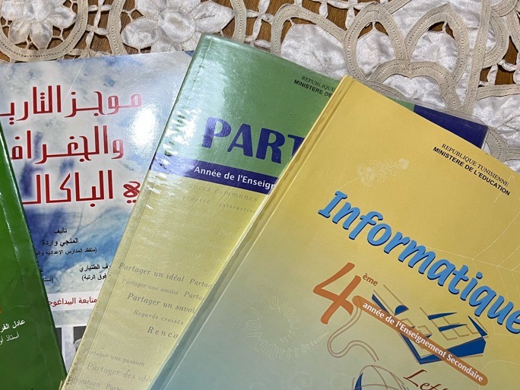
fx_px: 571
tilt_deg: -79.2
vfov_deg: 37.5
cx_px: 142
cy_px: 239
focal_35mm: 38
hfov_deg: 47.5
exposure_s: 1/50
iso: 80
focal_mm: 5.7
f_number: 1.5
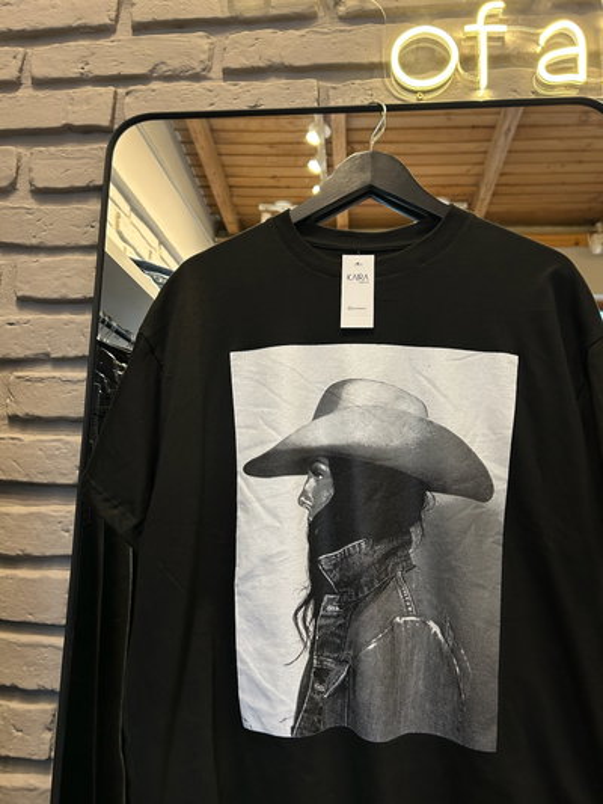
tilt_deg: +8.6
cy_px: 402
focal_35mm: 26
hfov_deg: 53.1
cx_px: 302
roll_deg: -2.2
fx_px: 604
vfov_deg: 67.3
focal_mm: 5.7
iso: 100
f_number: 1.5
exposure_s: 1/100
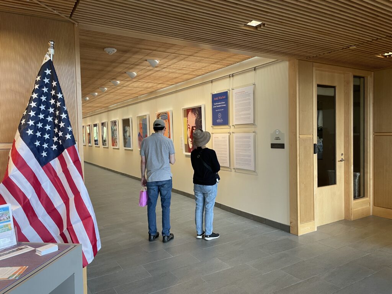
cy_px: 147
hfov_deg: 67.3
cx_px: 196
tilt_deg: -2.9
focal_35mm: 26
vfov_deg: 53.1
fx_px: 294
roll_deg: +0.8
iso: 80
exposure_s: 1/60
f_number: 1.6
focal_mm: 4.2
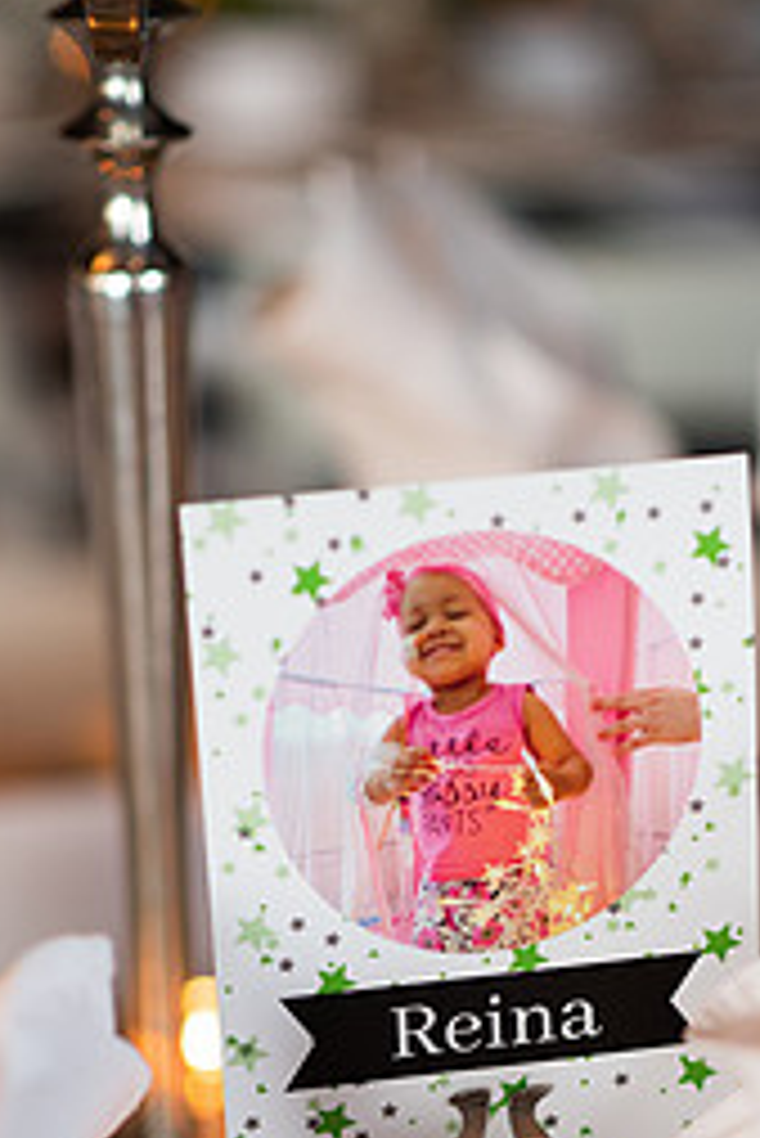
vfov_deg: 13.5
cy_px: 999
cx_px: 445
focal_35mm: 151
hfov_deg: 9.1
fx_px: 4775
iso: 640
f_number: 2
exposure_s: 1/200
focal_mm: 85
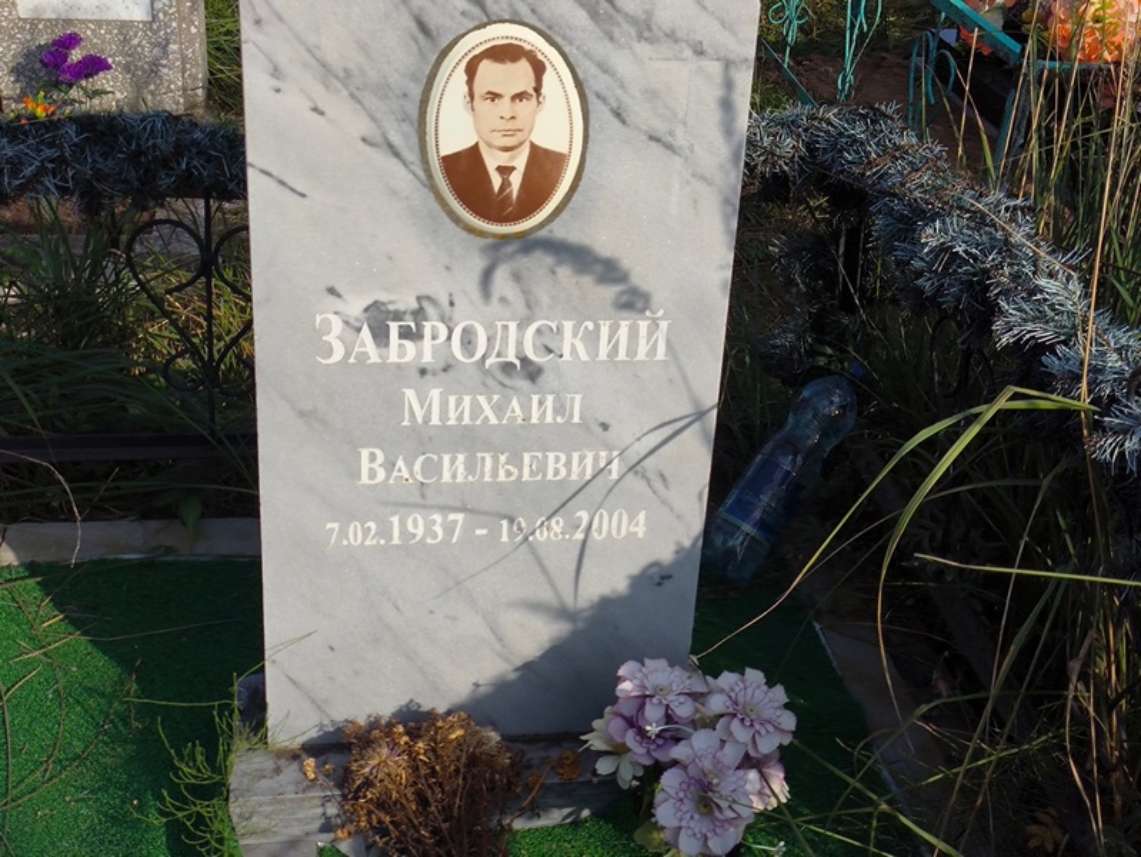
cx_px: 570
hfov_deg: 38.2
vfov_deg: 29.1
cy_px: 428
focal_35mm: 50
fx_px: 1649
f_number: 1.7
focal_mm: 4.71
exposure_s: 1/3604
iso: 50
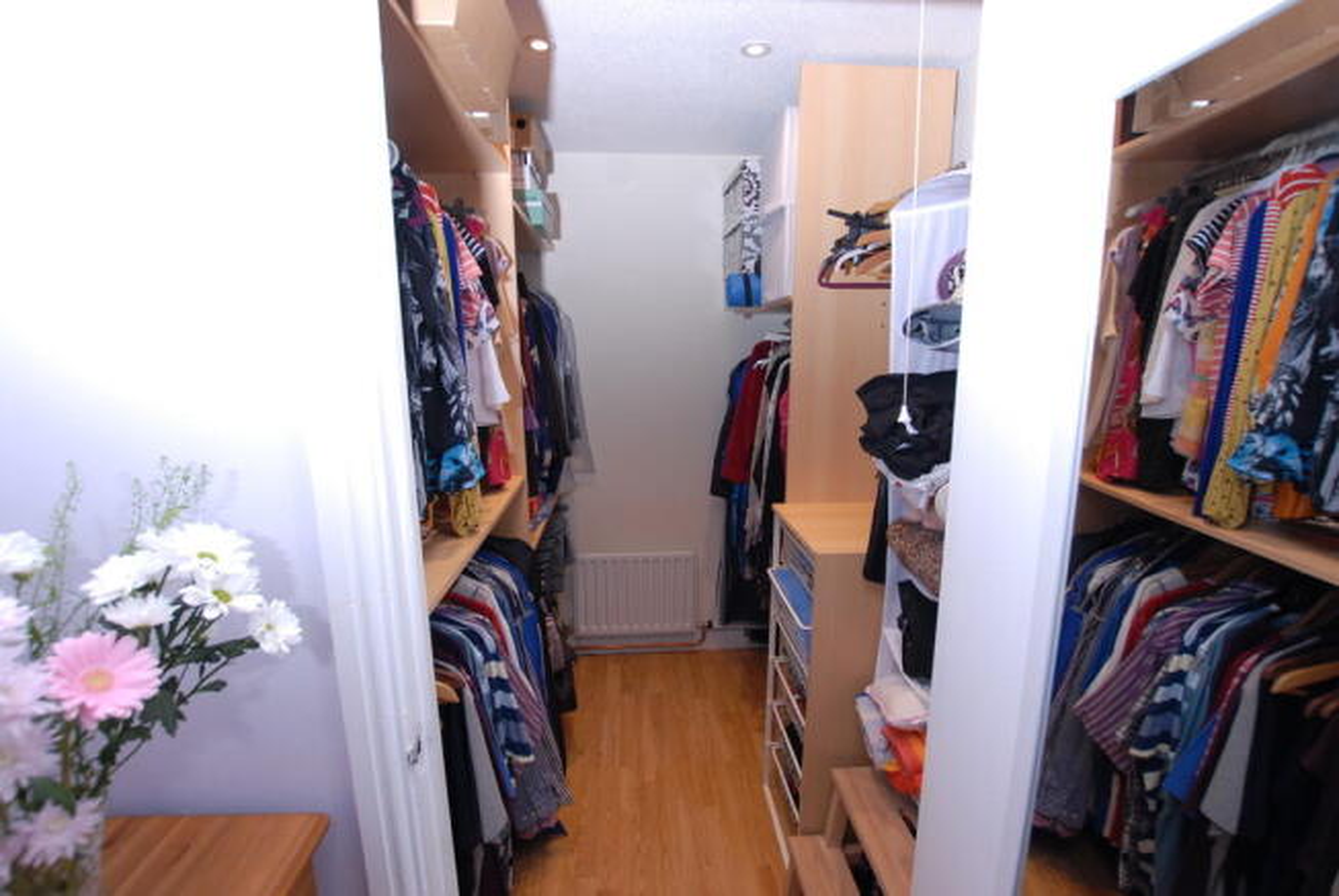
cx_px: 670
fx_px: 559
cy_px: 448
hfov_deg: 100.3
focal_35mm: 15
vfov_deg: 77.5
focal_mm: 10
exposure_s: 1/60
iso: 200
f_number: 5
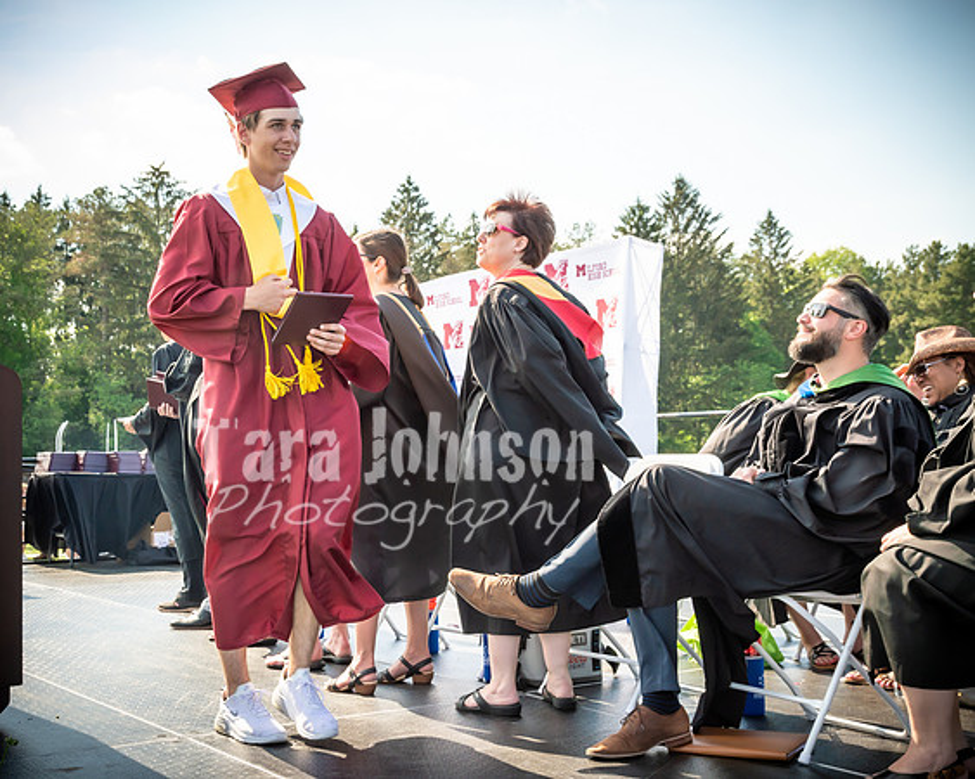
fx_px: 1318
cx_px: 388
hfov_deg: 40.4
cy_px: 390
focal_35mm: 46
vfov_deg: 32.9
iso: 200
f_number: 7.1
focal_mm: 27
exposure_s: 1/400
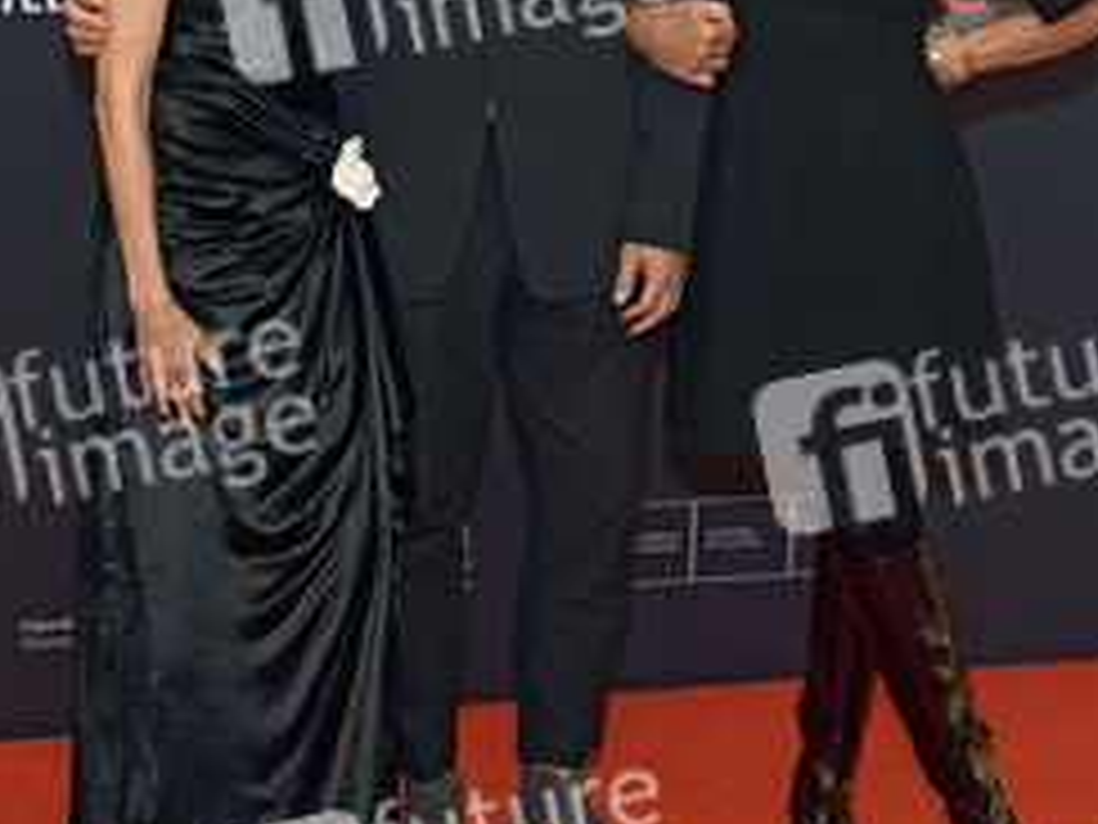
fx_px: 4092
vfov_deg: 11.5
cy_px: 203
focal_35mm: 129
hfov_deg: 15.3
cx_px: 576
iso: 800
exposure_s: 1/320
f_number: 4.5
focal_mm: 82
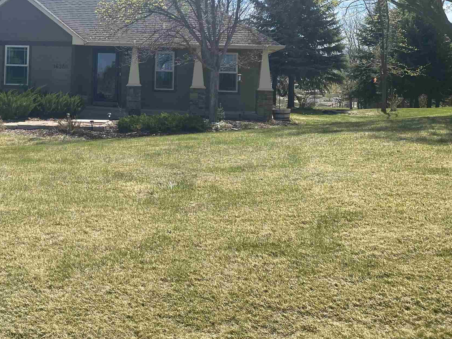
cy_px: 63
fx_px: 627
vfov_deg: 29.5
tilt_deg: +2.5
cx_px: 76
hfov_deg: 37.9
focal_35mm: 48
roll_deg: +0.2
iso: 32
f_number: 1.8
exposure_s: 1/2890
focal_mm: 4.25
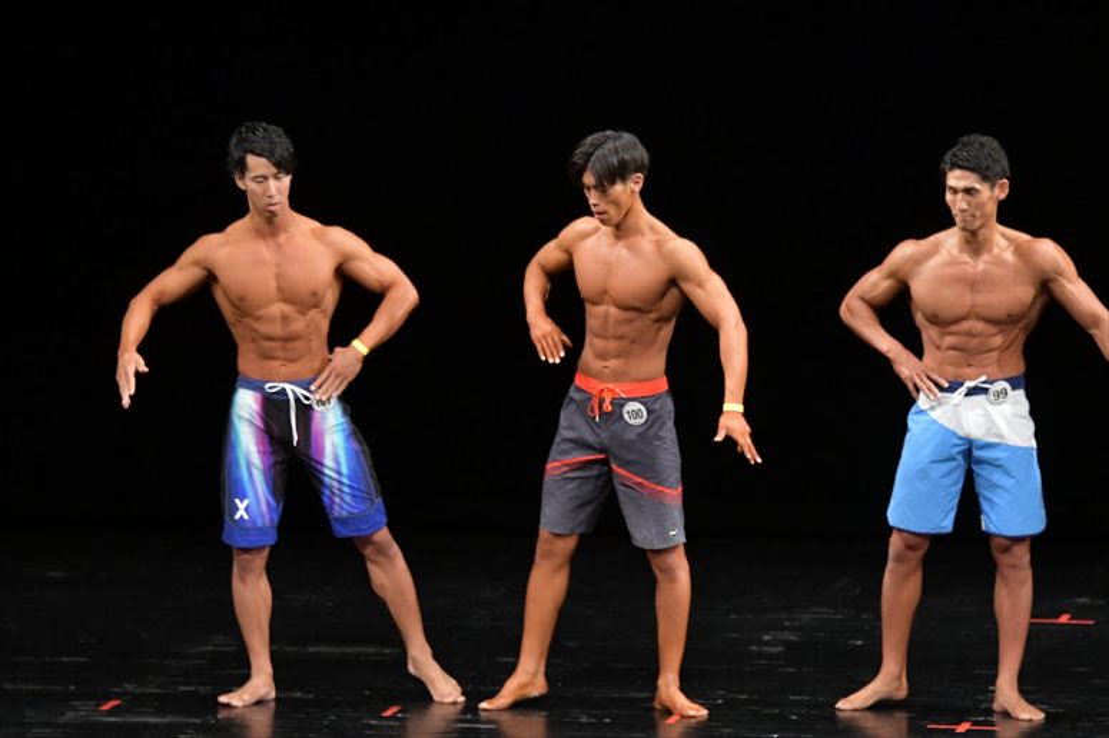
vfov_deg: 5.4
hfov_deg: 8.1
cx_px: 554
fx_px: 7852
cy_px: 369
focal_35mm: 255
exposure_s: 1/400
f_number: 5.6
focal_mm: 170
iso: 3200
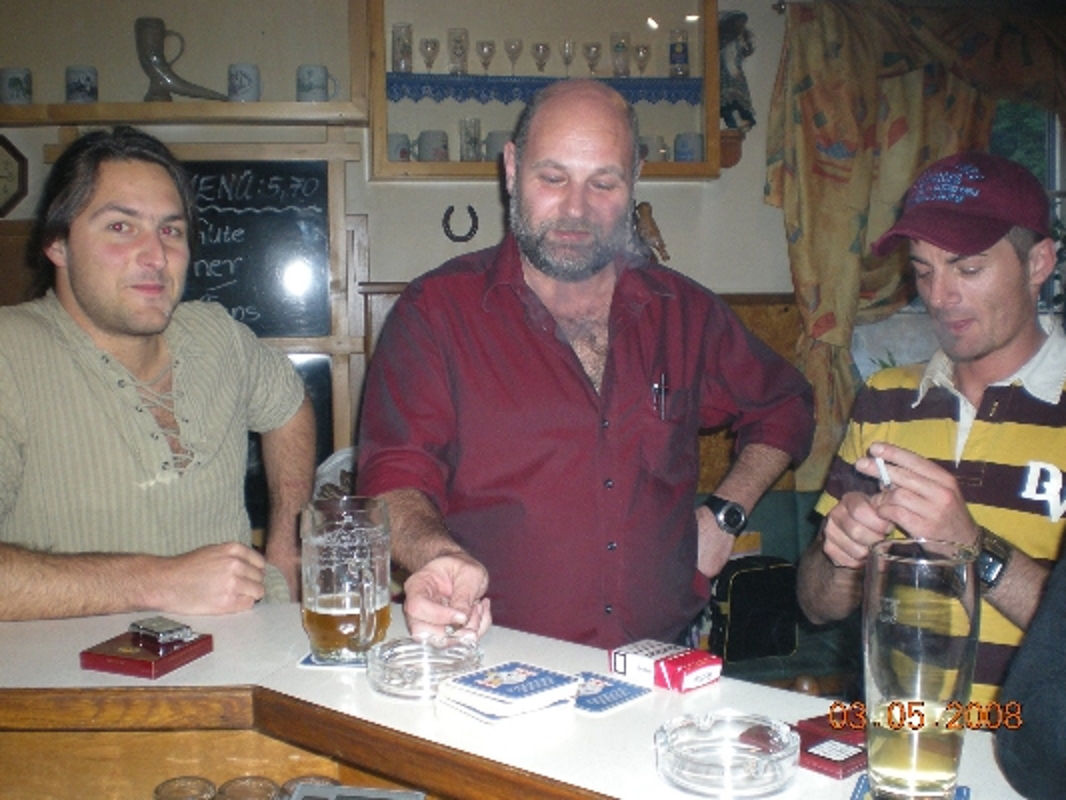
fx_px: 1170
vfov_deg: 37.7
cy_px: 400
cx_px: 533
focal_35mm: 38
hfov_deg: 49.0
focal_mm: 6.3
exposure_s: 1/60
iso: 169
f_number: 3.1
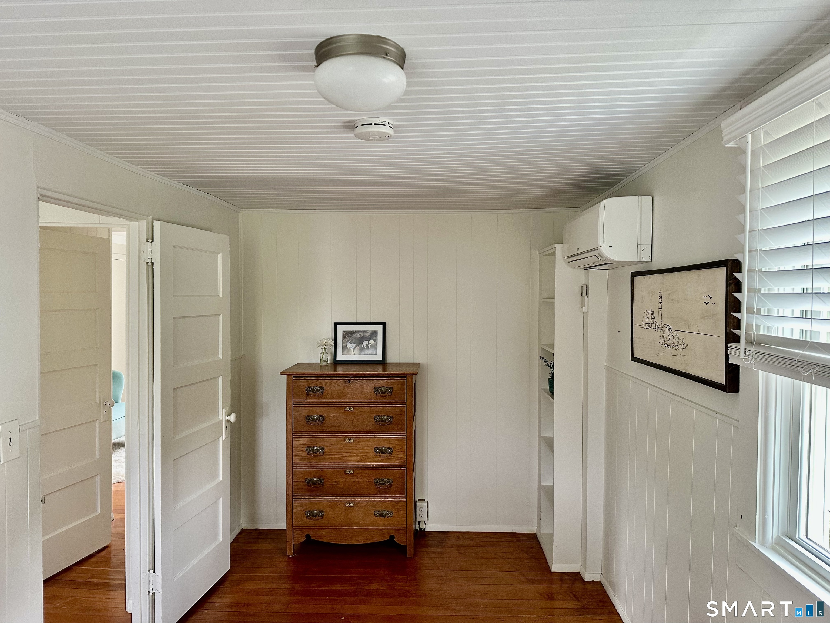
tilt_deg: -1.4
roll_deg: -0.1
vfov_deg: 56.8
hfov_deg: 71.6
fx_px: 575
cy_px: 312
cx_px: 415
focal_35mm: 24
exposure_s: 1/94
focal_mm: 6.86
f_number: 1.78
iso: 250
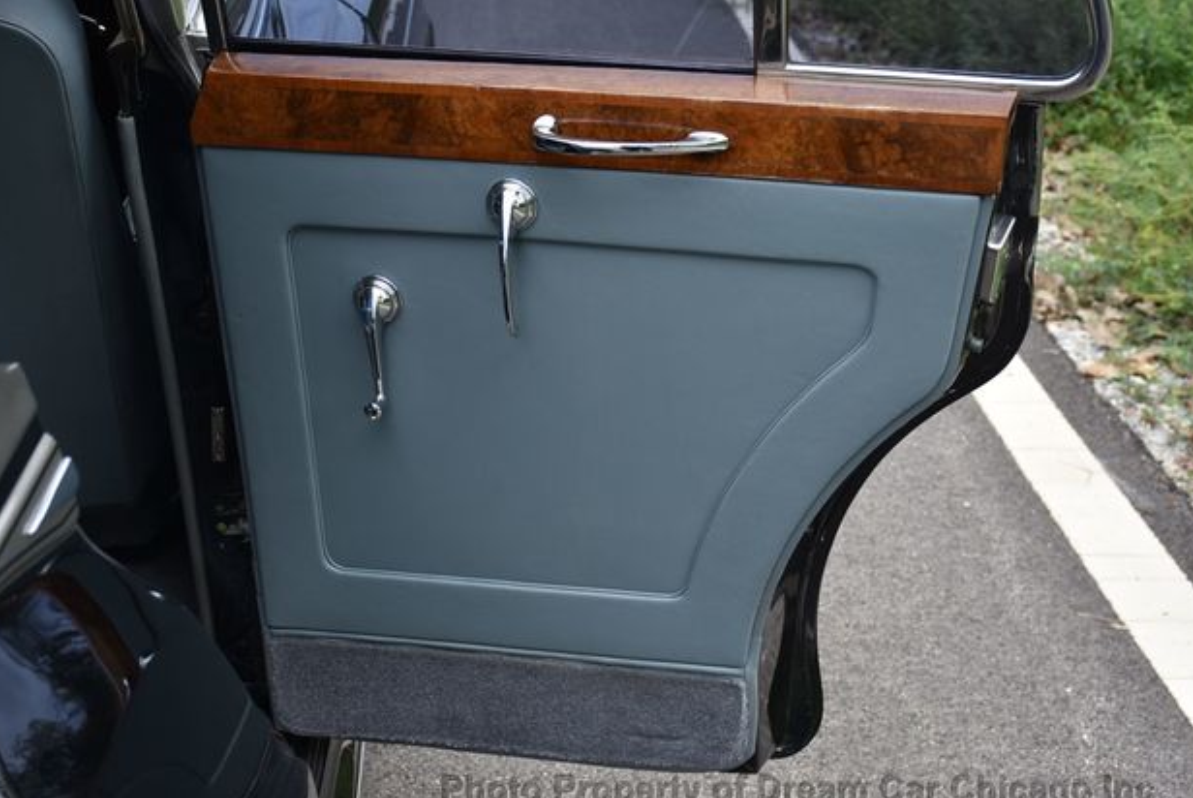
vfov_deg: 24.9
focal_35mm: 55
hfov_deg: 36.5
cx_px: 598
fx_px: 1808
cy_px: 413
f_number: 5
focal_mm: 35
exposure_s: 1/250
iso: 100
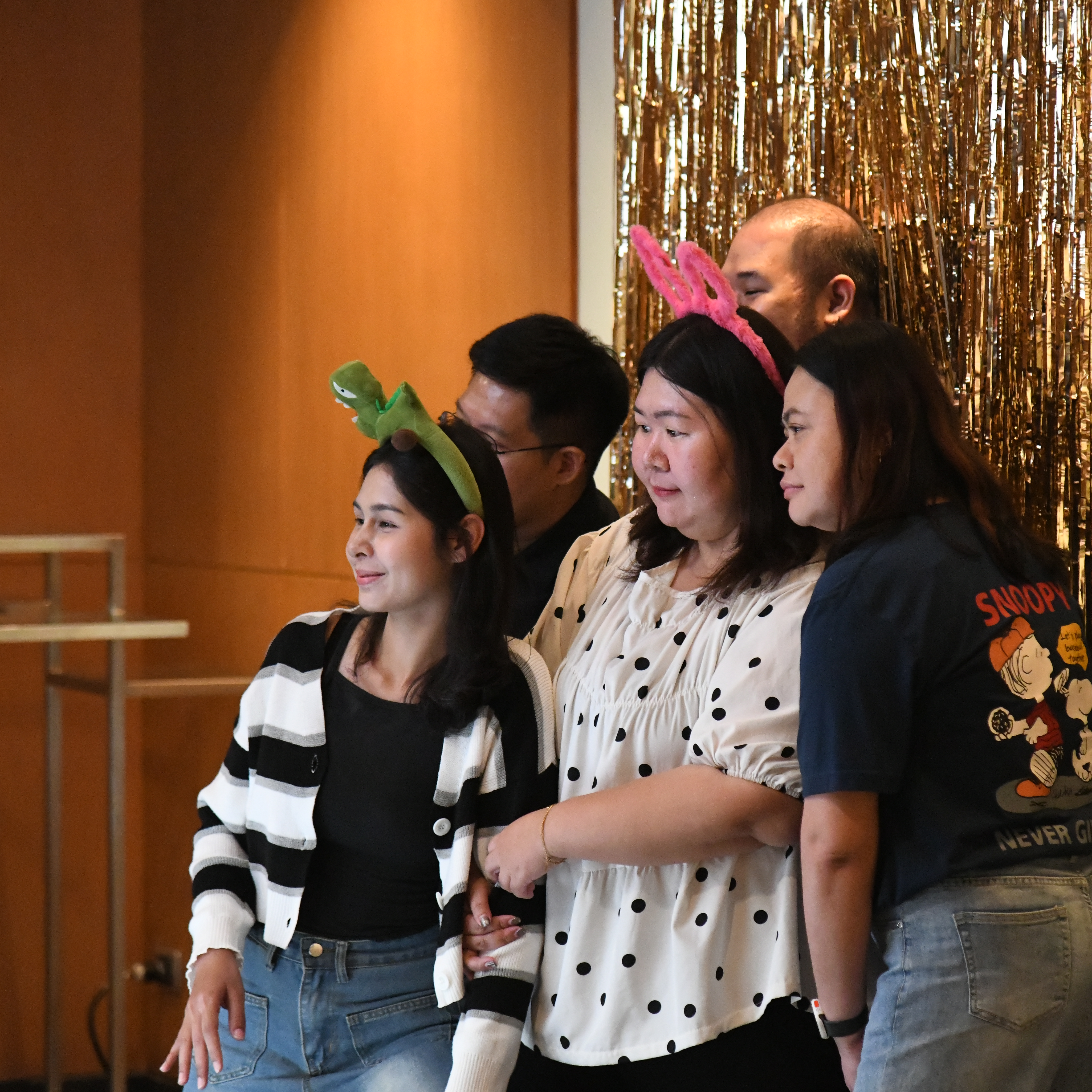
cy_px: 544
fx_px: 5496
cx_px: 650
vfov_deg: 11.3
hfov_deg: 11.3
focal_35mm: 154
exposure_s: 1/400
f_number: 4
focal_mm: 120
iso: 12800
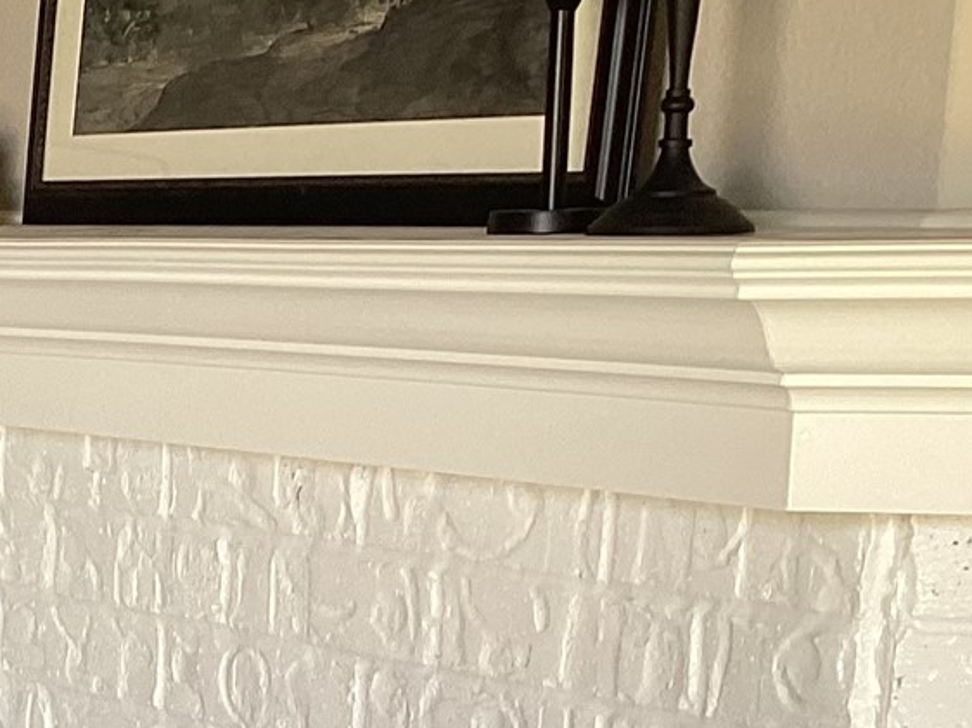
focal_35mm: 113
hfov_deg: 15.4
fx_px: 3172
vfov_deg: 12.7
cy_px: 951
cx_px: -678
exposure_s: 1/60
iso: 50
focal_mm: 3.3
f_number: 2.4
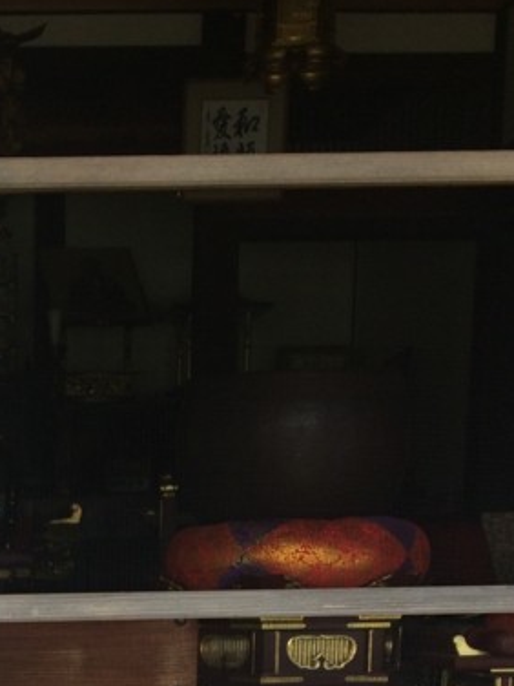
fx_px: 1564
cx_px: -64
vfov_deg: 22.1
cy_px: 896
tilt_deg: -13.5
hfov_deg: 17.9
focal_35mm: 79
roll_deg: +3.0
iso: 32
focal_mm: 4.15
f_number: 2.2
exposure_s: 1/149
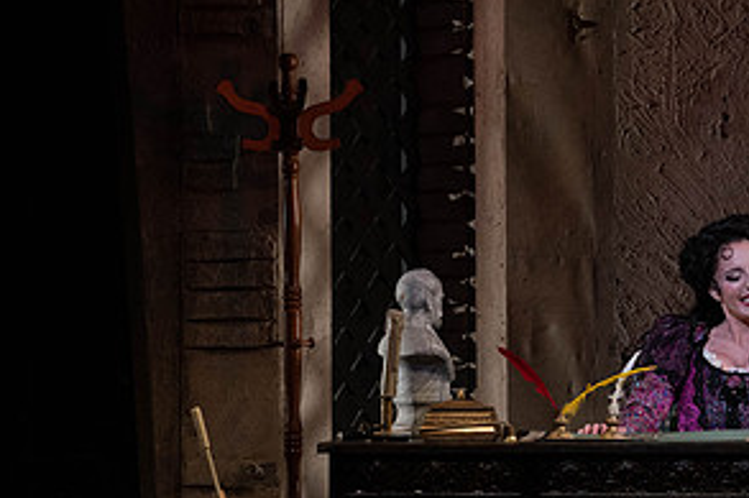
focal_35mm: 396
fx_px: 8234
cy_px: 323
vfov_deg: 3.5
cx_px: 570
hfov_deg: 5.2
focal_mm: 200
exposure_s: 1/250
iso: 3200
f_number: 7.1
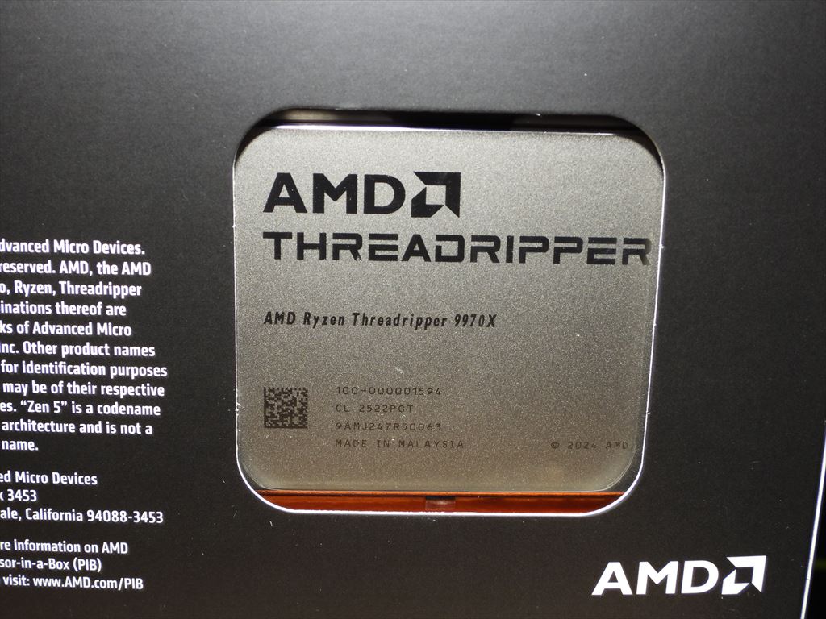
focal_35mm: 55
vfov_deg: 26.6
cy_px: 310
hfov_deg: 34.9
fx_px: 1312
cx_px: 413
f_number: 3.5
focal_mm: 9.8
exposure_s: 1/30
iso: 200
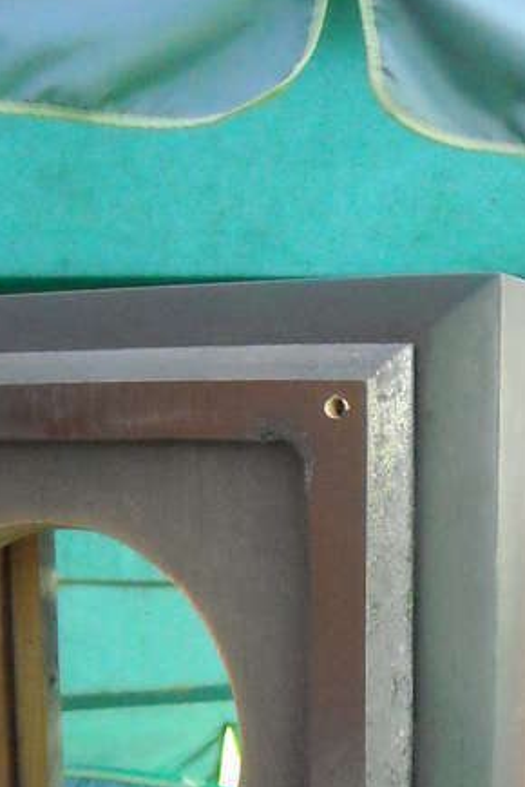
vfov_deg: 29.4
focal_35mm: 67
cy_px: 621
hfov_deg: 20.3
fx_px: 1466
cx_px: 326
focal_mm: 5.7
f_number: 2.8
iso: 800
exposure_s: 1/100
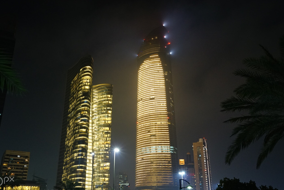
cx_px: 127
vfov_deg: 36.0
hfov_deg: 51.8
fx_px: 292
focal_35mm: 37
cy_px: 99
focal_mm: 32
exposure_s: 1/15
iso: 2000
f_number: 4
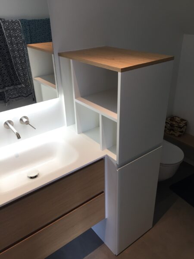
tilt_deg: -27.5
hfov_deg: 48.2
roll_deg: +1.2
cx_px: 97
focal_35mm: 29
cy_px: 130
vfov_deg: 61.7
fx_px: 217
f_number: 2.2
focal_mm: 4.15
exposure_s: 1/100
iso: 40
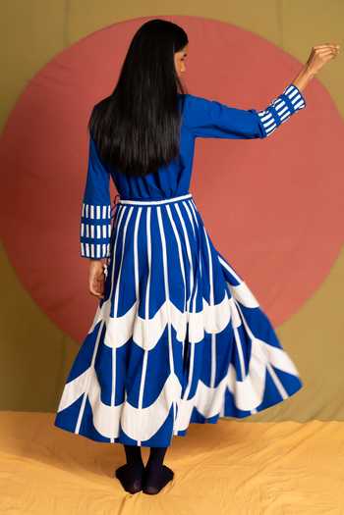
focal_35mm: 39
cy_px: 258
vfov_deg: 49.6
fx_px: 559
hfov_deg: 34.2
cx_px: 172
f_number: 3.2
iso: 1250
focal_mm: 39
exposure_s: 1/200
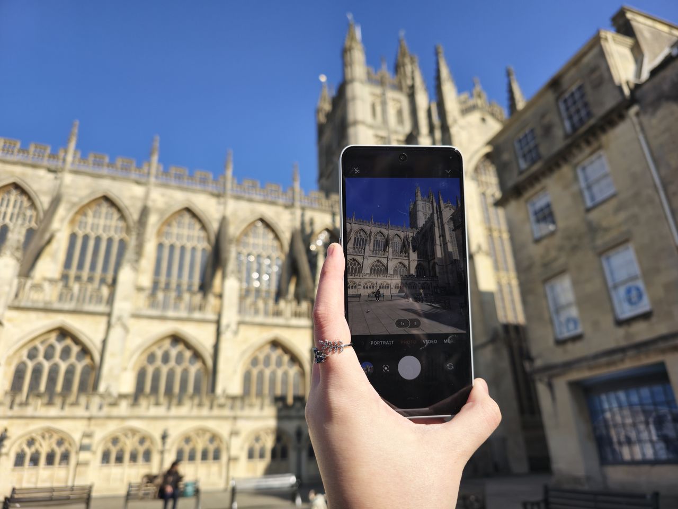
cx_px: 339
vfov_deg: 58.9
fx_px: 450
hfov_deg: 73.9
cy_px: 254
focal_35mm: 23
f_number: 1.7
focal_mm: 6.3
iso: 12
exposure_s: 1/583
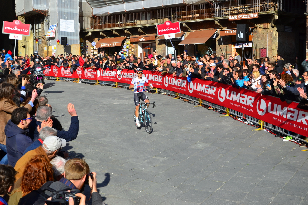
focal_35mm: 57
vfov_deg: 23.8
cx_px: 154
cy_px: 102
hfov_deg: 35.1
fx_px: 488
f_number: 7.1
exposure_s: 1/640
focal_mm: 38
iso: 200
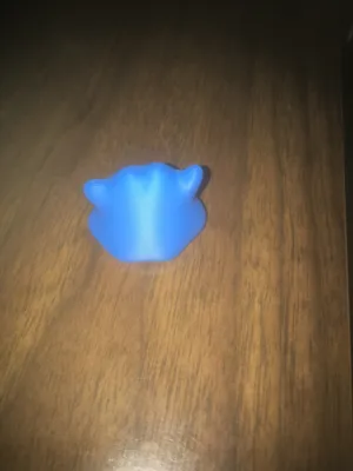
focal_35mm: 29
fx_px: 394
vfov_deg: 61.7
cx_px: 176
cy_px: 236
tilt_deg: -56.1
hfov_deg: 48.2
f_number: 2.2
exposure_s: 1/70
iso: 25
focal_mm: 4.15
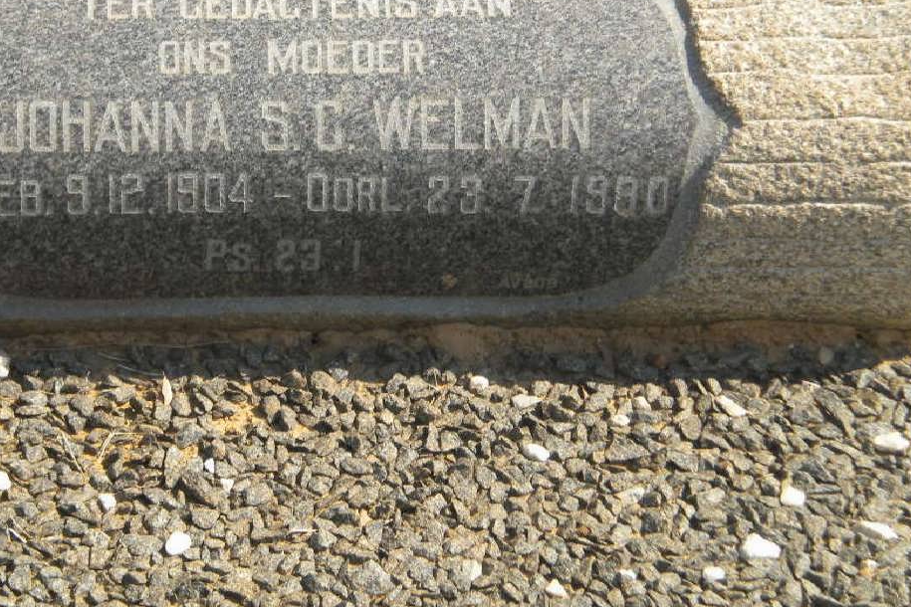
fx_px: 3315
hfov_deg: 15.6
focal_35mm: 131
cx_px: 324
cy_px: 163
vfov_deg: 10.5
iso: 147
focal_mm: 17.3
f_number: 5.7
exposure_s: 1/404
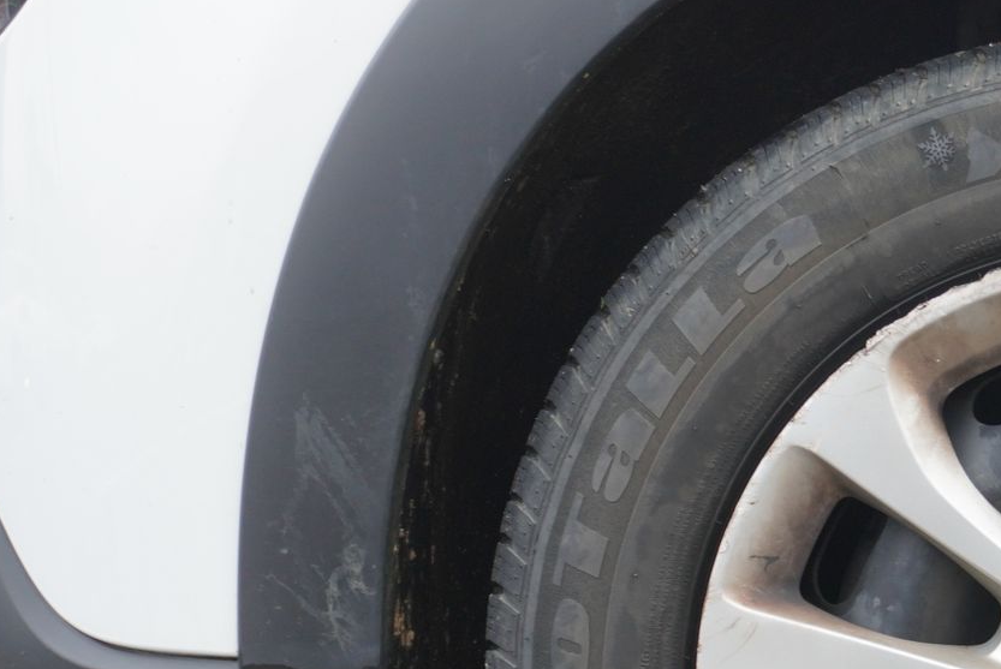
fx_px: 2705
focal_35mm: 97
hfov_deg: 19.9
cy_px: 713
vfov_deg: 13.8
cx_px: 1149
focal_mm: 27
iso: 320
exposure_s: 1/50
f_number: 4.5
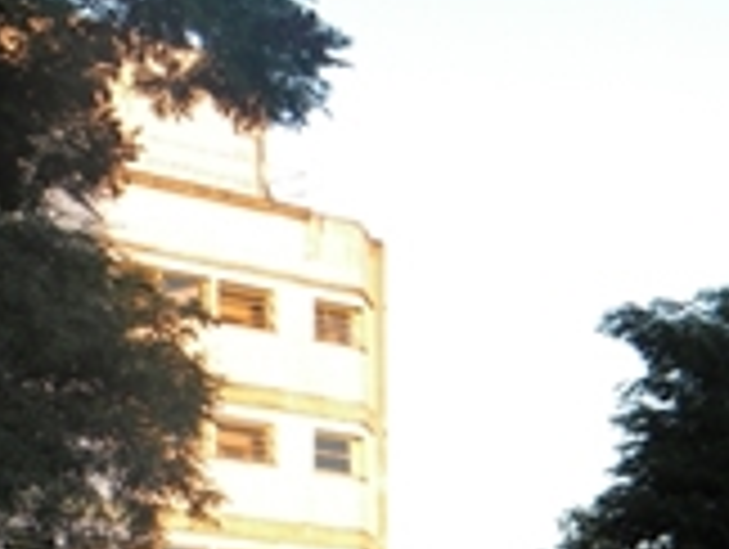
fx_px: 2911
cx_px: 144
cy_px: 585
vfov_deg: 10.7
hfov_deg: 14.2
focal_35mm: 138
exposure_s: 1/61.1
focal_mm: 10.1
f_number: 4.1
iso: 82
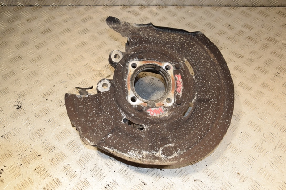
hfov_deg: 57.2
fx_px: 262
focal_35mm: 33
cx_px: 143
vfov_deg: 39.9
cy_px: 95
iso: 800
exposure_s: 1/200
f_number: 6.3
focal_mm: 22
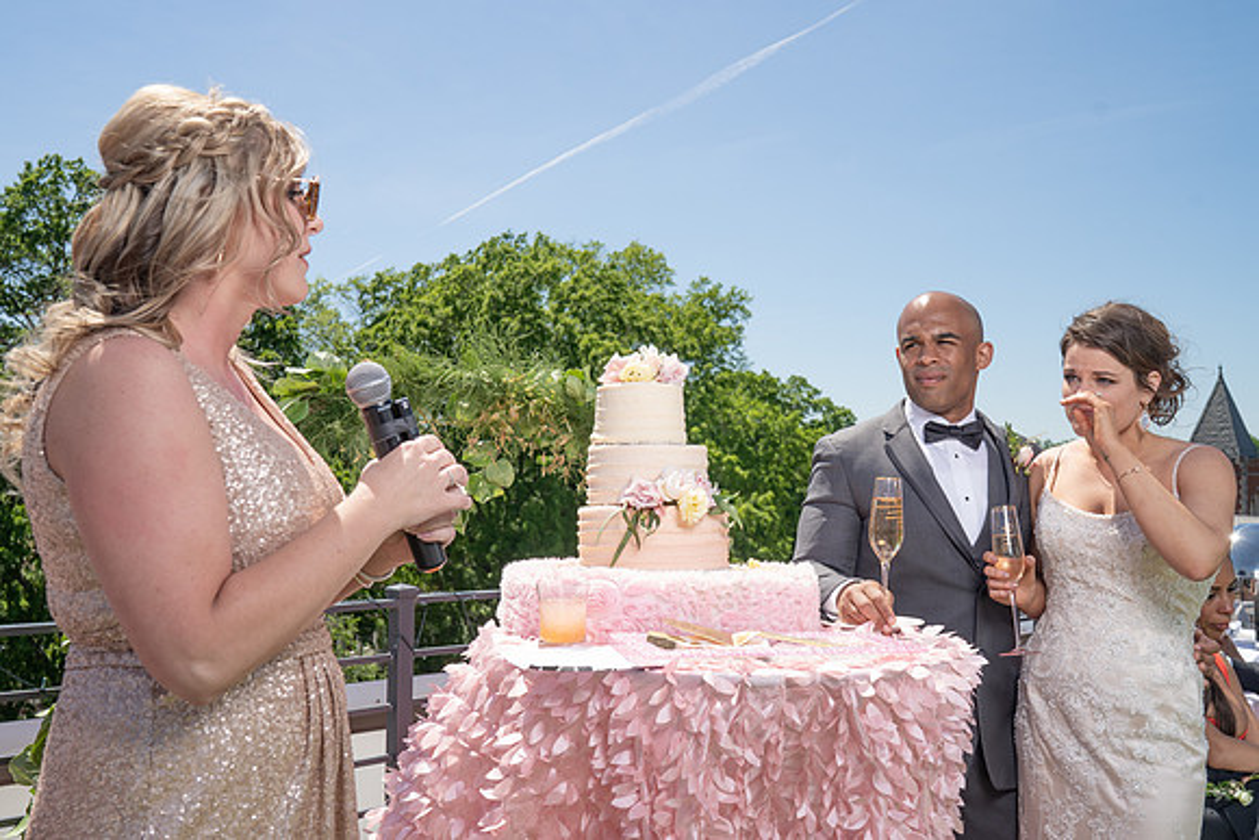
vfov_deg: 35.8
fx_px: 1301
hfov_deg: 51.6
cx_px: 635
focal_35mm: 37
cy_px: 420
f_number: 7.1
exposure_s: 1/250
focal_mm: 35
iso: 50
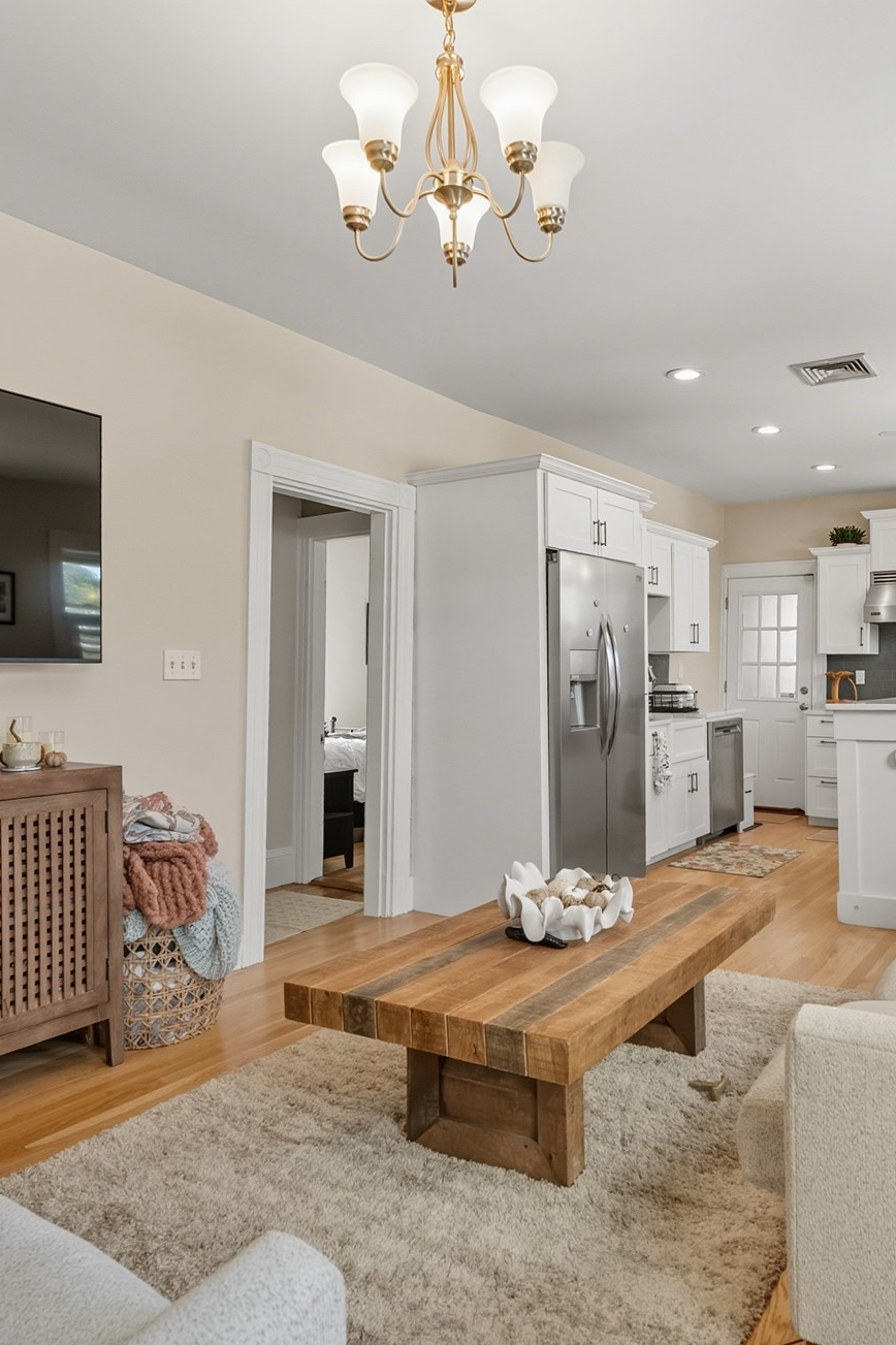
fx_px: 822
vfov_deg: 78.6
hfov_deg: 56.8
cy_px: 671
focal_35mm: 22
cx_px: 533
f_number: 8
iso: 100
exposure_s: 1/4
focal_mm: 14
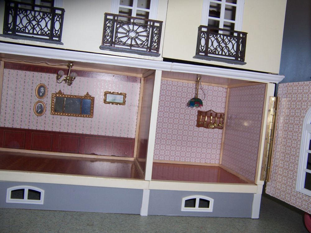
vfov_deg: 42.9
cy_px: 116
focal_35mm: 33
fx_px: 296
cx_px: 156
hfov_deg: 55.4
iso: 80
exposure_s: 1/60
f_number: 2.8
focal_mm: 5.5
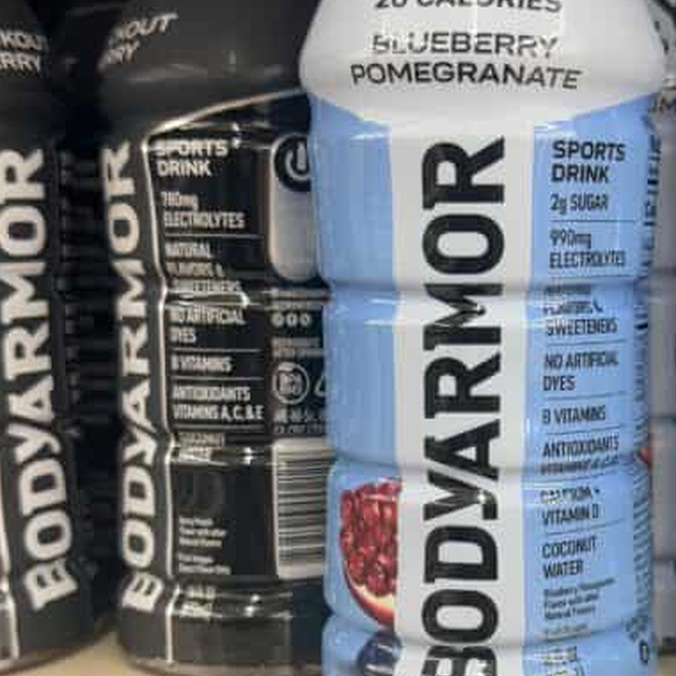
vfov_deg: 29.7
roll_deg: +0.8
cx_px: 506
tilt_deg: -12.9
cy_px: 476
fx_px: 1259
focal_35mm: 57
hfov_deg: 29.6
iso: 125
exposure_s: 1/65
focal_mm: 6.76
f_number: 1.78
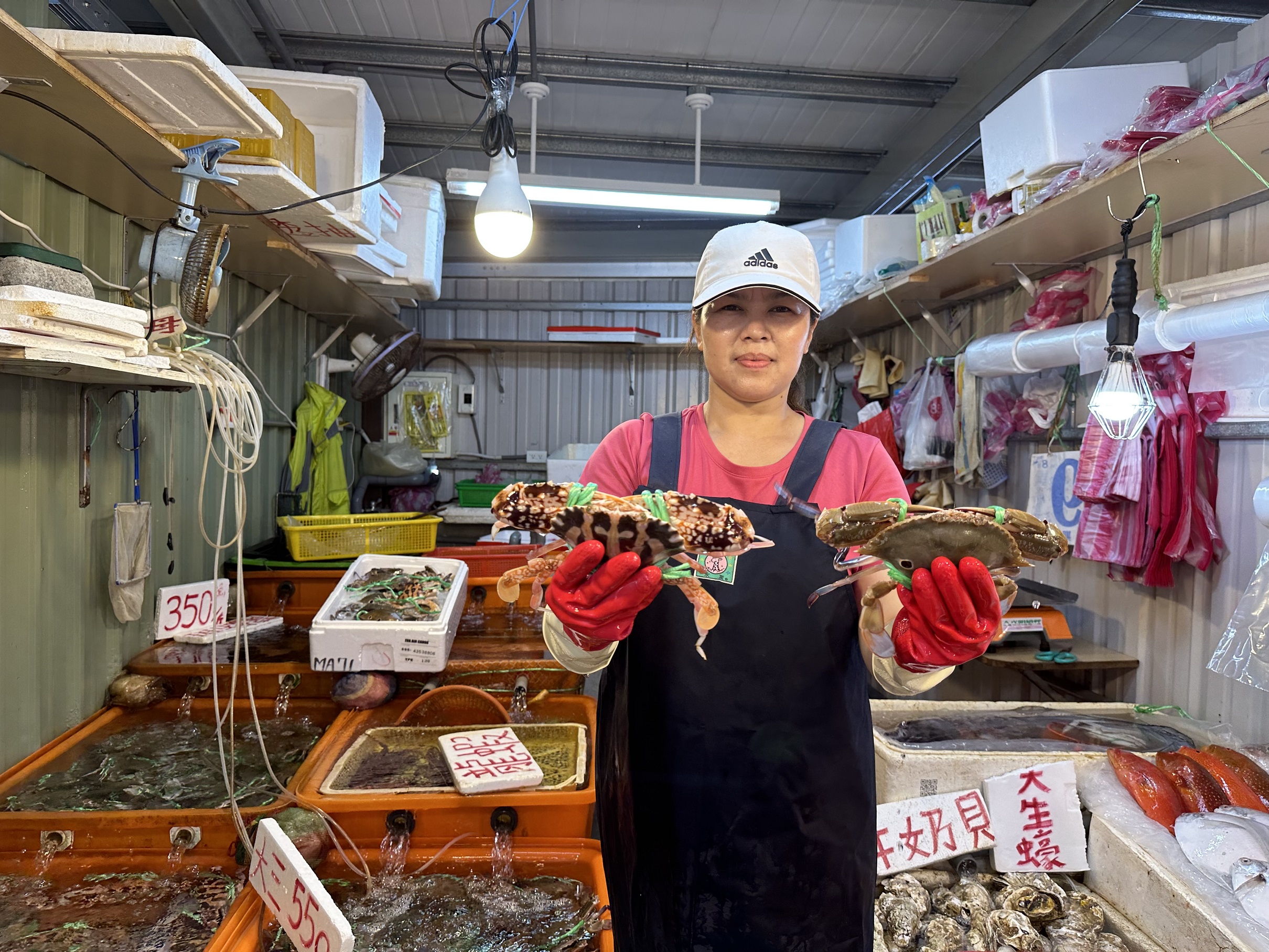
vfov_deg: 56.8
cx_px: 634
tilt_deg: -3.9
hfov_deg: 71.6
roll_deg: -0.7
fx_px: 880
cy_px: 476
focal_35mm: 24
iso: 80
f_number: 1.78
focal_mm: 6.86
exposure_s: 1/120
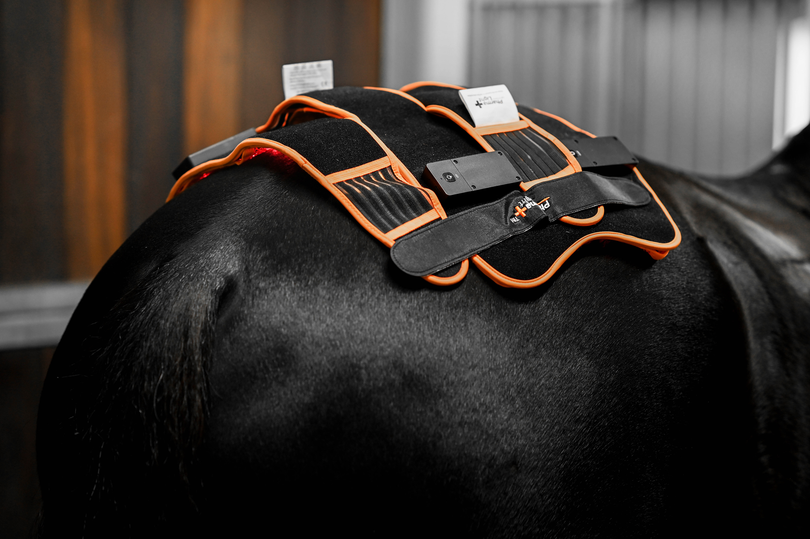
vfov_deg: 16.1
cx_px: 405
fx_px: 1911
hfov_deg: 23.9
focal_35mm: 85
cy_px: 270
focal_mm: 85
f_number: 2.5
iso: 640
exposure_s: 1/160
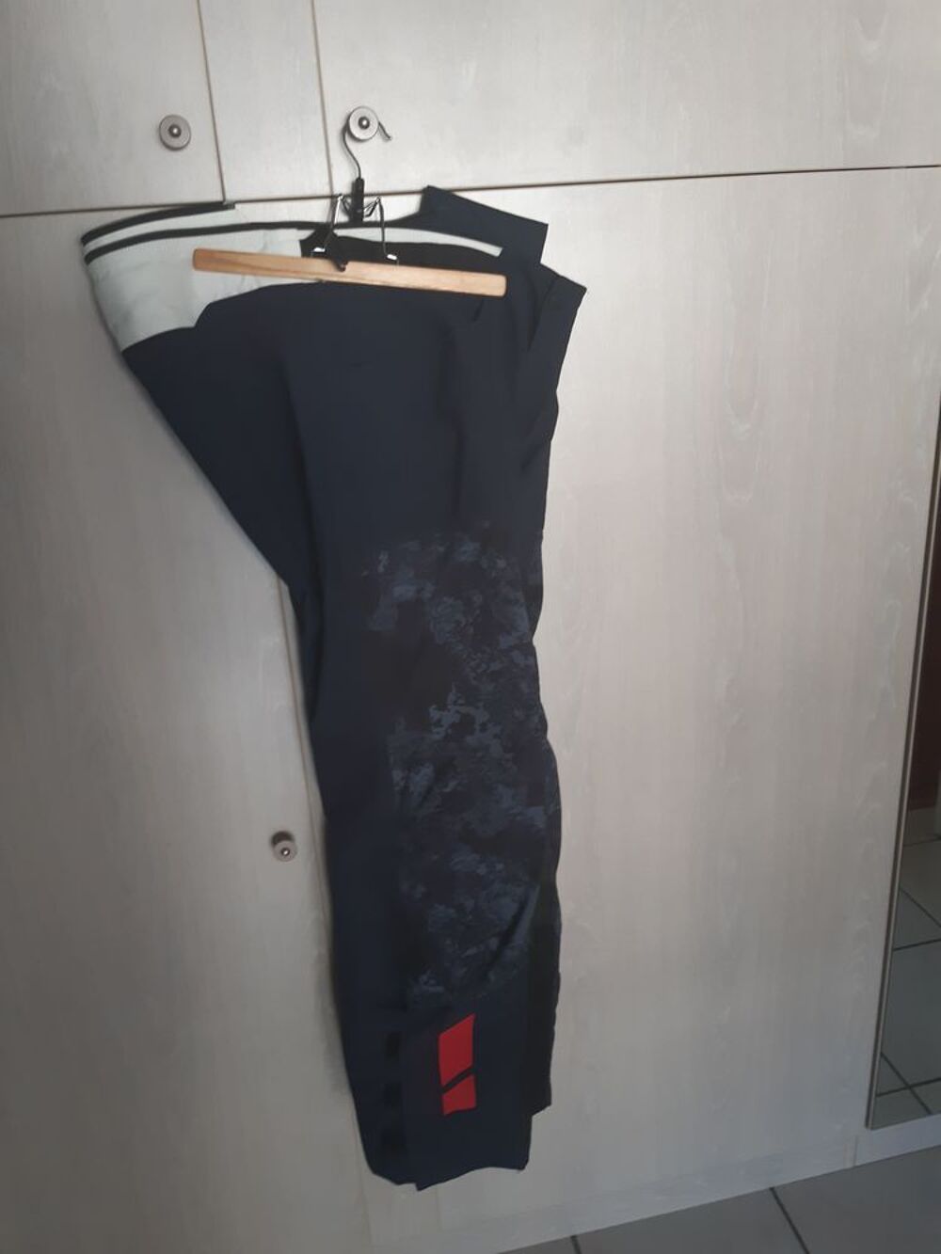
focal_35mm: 26
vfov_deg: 67.3
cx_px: 470
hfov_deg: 53.1
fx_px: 942
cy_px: 627
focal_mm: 3.92
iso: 100
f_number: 1.7
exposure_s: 1/50
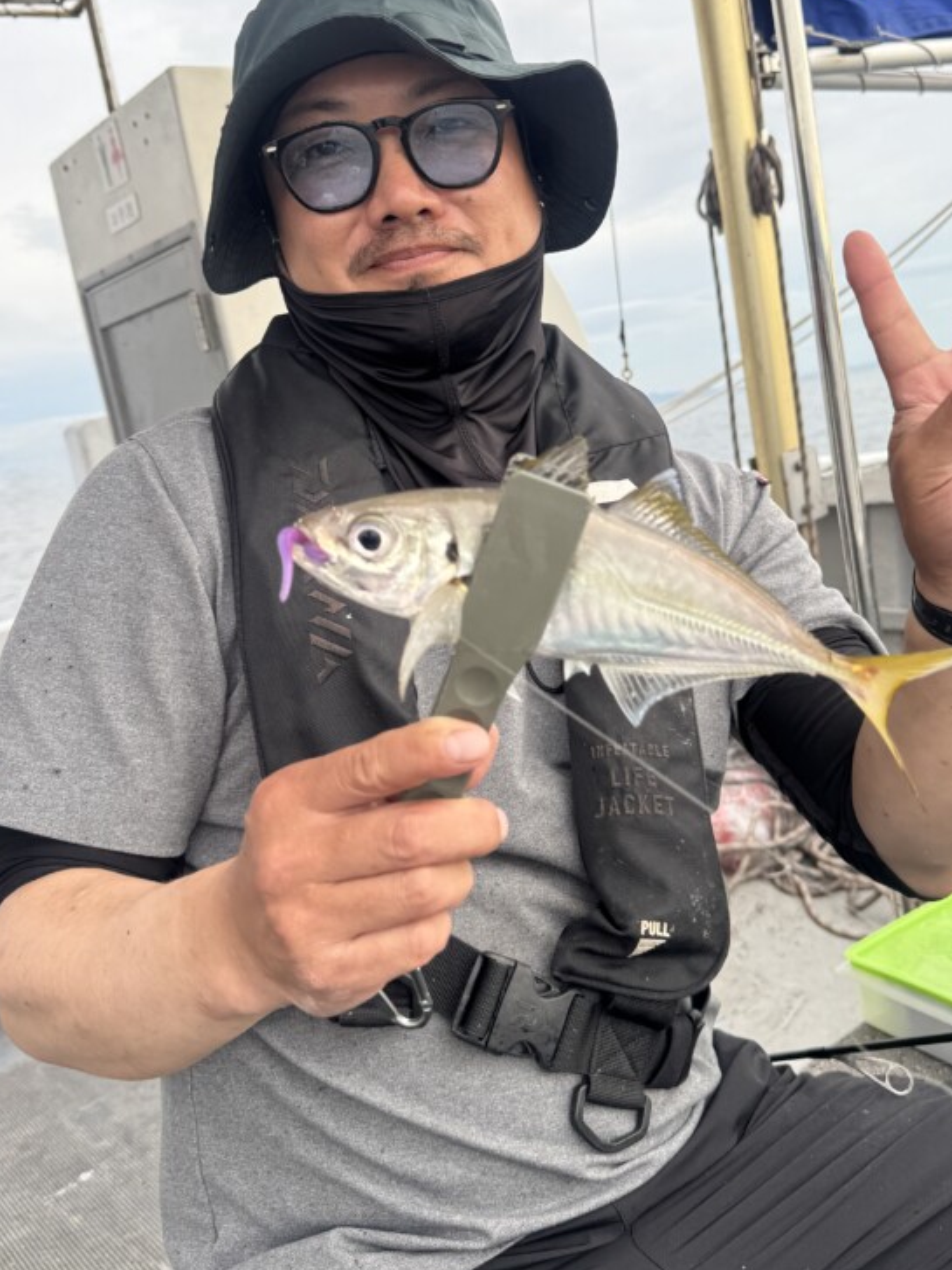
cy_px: 543
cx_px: 557
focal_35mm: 33
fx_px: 1210
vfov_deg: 55.1
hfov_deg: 42.8
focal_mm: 6.76
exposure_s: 1/299
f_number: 1.78
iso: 80
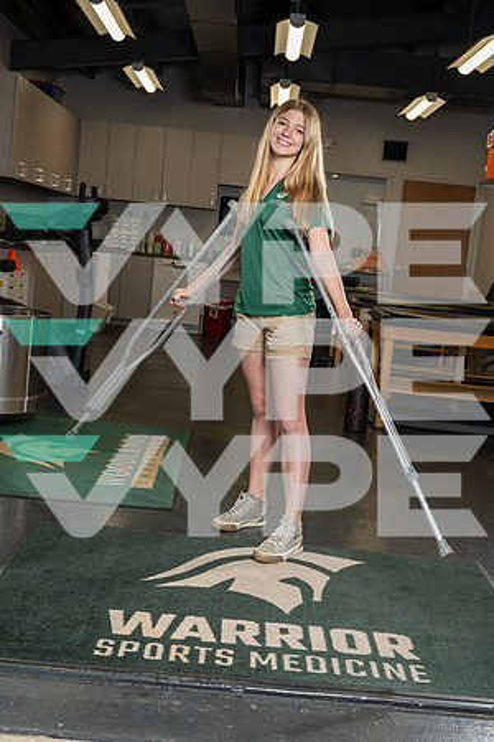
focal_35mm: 44
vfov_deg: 44.5
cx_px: 247
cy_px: 371
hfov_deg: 30.5
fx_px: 906
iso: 800
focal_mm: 44
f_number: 7.1
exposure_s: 1/250
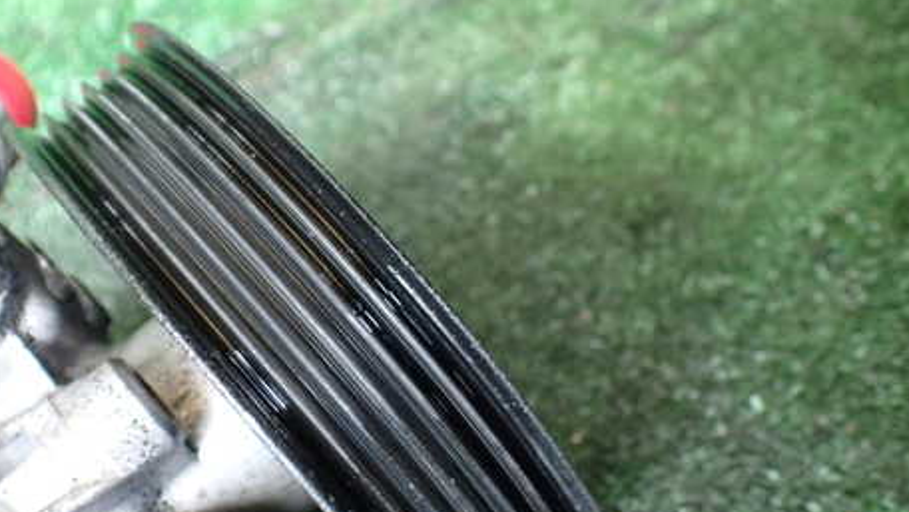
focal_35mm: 43
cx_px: 327
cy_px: 273
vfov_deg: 27.7
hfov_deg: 46.8
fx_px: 1037
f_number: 2.3
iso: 800
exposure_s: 1/80
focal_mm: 5.4
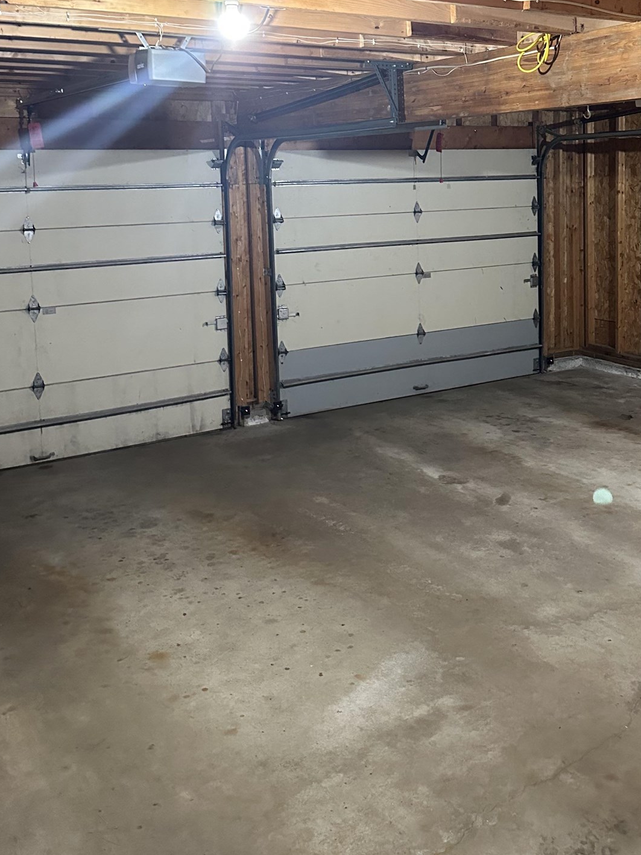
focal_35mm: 39
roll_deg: +1.1
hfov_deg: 36.4
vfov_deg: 46.8
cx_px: 425
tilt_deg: -2.4
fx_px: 963
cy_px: 261
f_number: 1.78
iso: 800
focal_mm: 6.86
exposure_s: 1/40
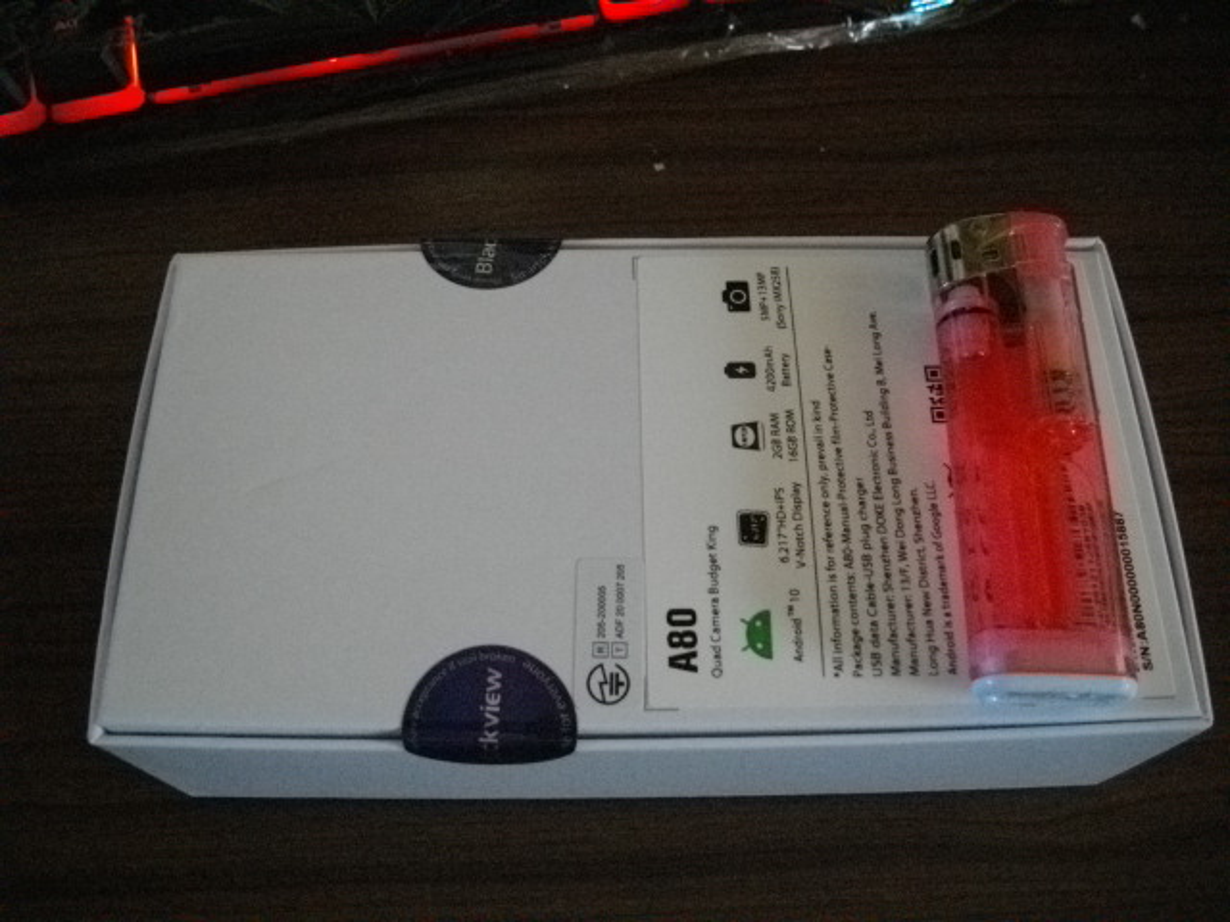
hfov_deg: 58.4
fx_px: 1102
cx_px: 615
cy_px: 461
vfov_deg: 45.4
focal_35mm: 31
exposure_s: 1/25
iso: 800
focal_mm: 5.7
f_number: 2.9
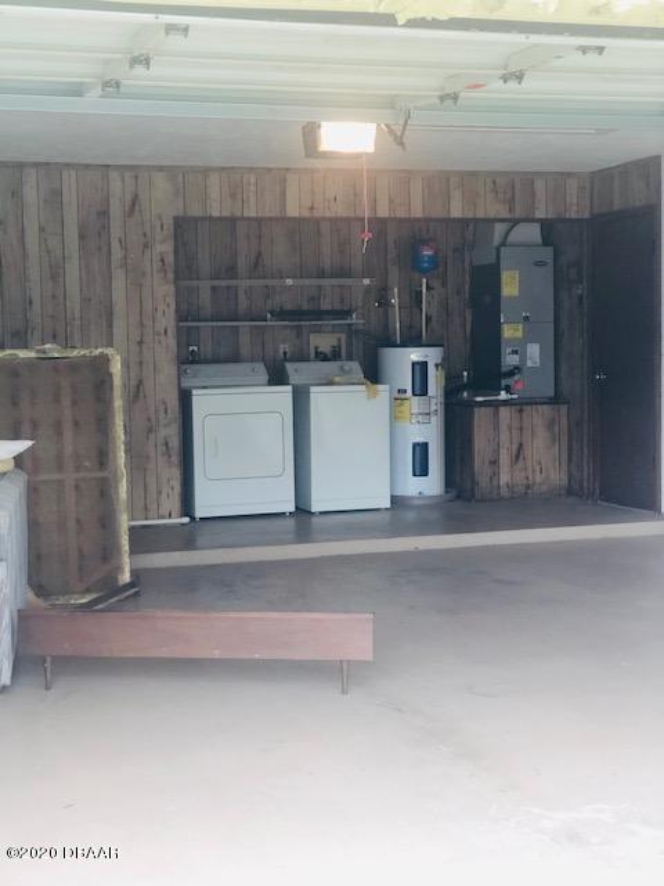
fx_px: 1458
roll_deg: +0.8
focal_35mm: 57
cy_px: 443
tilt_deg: -4.3
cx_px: 332
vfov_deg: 33.8
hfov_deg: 25.7
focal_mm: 6.6
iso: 50
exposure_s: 1/30
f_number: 2.8
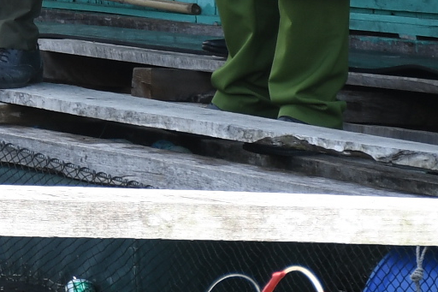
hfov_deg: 4.7
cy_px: -379
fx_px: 5157
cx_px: -678
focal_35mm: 424
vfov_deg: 3.2
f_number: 7.1
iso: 160
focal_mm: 52
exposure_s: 1/200
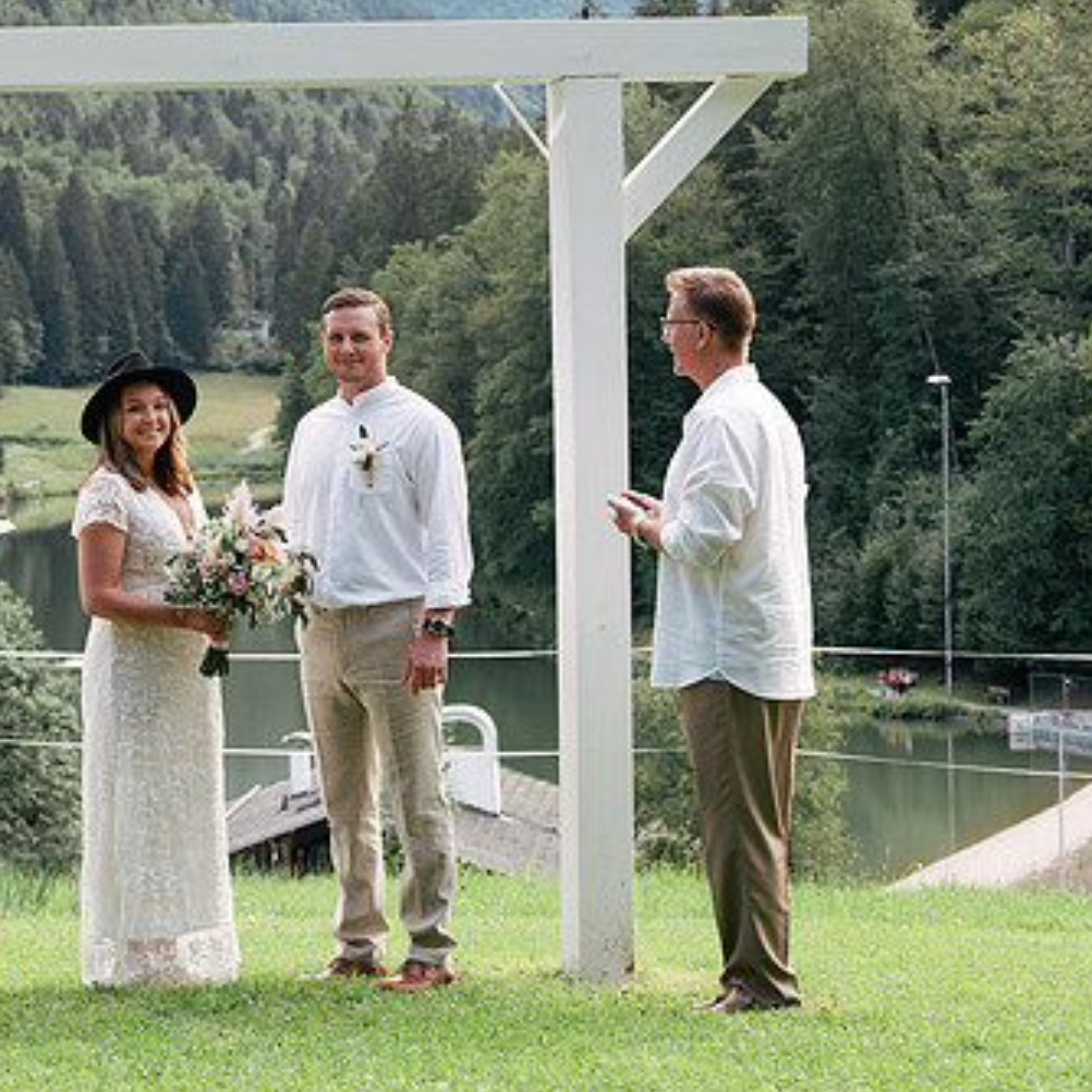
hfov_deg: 15.0
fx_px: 4104
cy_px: 494
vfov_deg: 15.2
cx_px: 190
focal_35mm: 115
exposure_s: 1/250
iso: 500
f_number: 6.3
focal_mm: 78
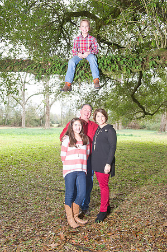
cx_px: 84
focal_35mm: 35
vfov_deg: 54.5
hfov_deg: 37.8
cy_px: 126
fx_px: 244
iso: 800
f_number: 5.6
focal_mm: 35
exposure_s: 1/80
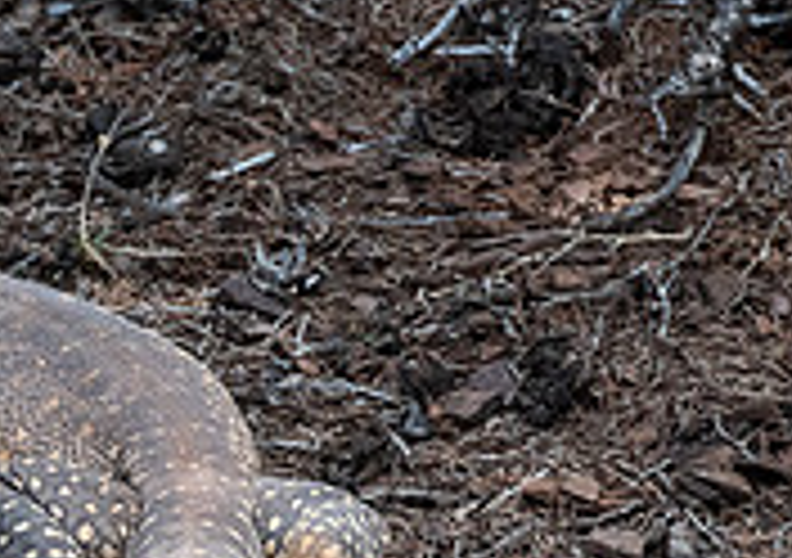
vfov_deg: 0.6
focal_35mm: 2571
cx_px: -172
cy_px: 515
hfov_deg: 0.8
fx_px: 57565
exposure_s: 1/1600
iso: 1250
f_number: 5.6
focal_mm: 400
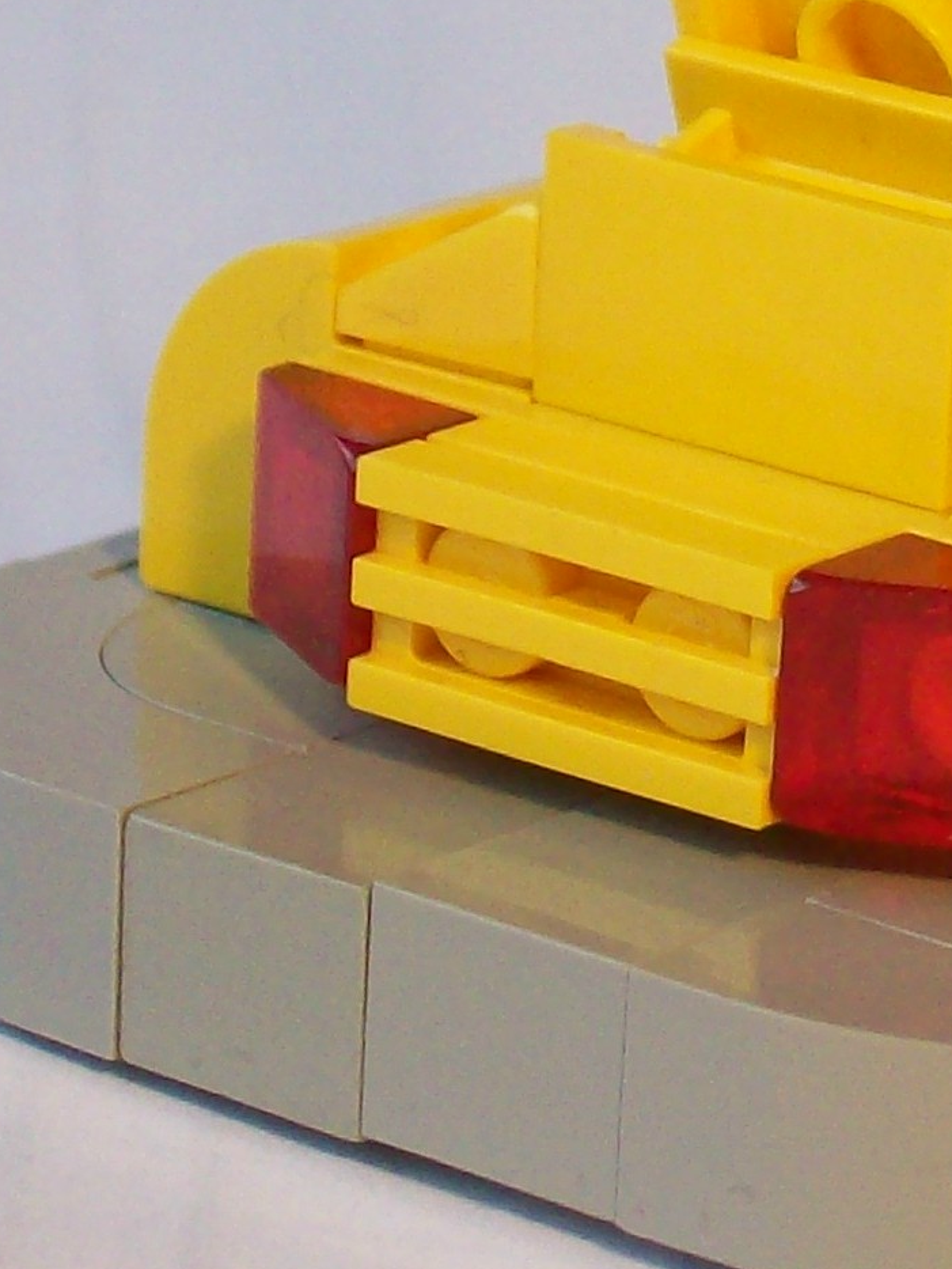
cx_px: 1267
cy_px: -276
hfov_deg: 6.4
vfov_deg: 8.5
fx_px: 8393
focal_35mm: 229
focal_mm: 11.6
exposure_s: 1/47.1
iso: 160
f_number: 3.8
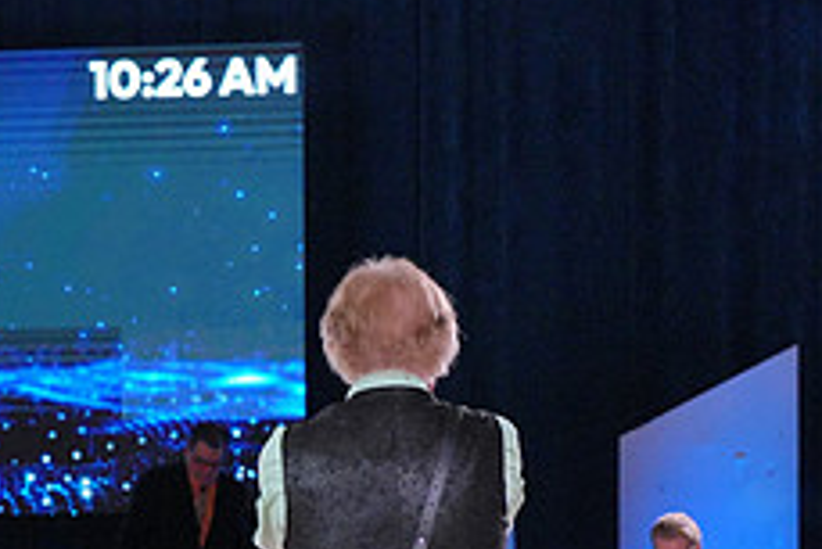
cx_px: 327
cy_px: 666
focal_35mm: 177
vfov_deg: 7.7
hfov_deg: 11.6
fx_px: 4044
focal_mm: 70
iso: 5000
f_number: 7.1
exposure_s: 1/400
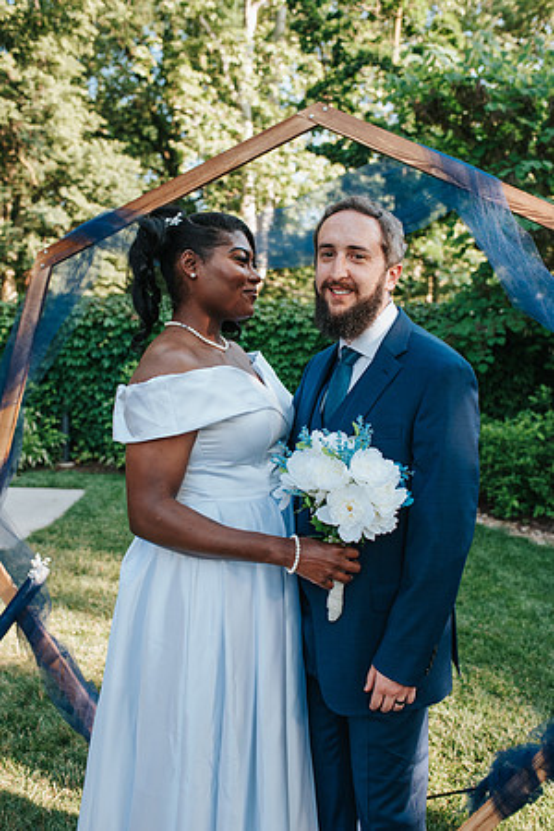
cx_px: 277
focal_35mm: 35
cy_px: 416
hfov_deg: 37.9
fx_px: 808
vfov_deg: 54.4
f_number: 4
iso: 1000
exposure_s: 1/1000
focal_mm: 35
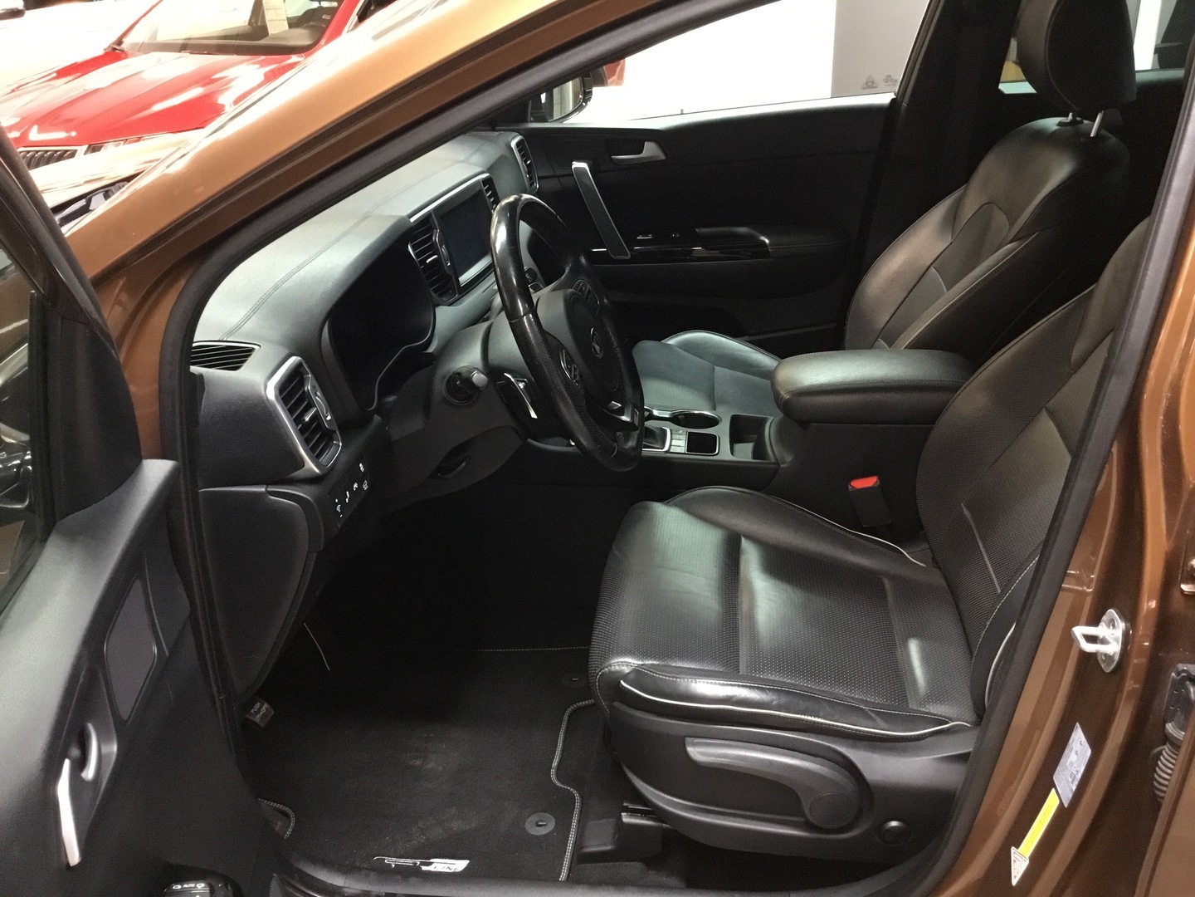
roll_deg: +3.6
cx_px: 598
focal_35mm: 31
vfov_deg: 45.4
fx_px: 1070
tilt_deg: -26.3
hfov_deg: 58.4
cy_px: 448
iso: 250
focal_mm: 3.3
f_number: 2.4
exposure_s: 1/17
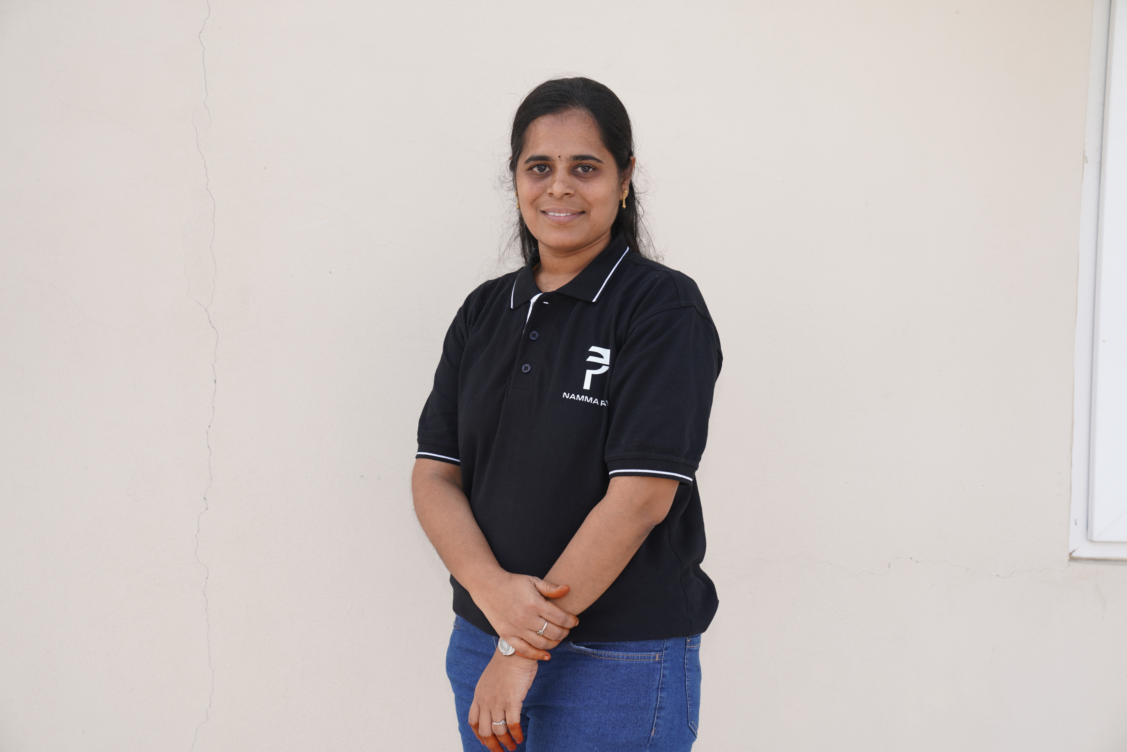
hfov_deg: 35.6
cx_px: 564
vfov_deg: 24.2
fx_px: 1753
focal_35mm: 56
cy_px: 376
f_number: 4.5
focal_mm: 56
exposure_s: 1/200
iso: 100
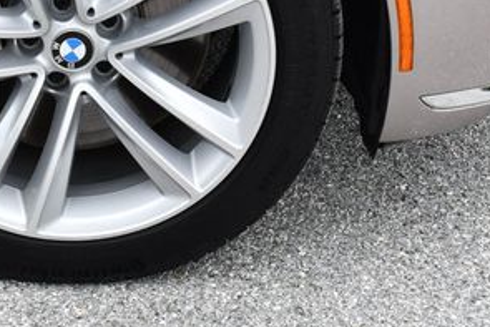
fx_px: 1893
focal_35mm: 139
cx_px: 33
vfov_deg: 9.8
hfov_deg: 14.6
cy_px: 7
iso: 400
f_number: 5.6
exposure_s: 1/250
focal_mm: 32
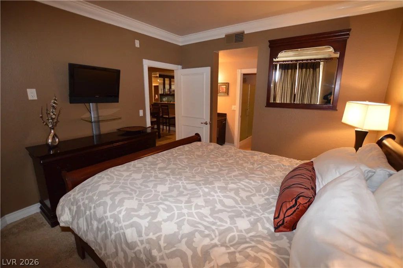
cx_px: 202
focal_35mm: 15
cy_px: 134
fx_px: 168
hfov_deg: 100.5
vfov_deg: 77.2
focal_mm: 10
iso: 1100
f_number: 3.5
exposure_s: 1/60
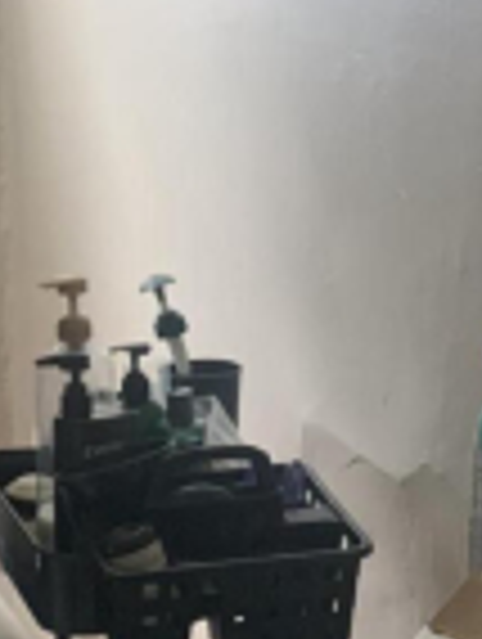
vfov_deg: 16.1
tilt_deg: -13.2
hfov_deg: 12.2
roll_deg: -1.0
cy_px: 452
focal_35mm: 122
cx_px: 248
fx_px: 2258
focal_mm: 4.25
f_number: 1.8
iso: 400
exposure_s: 1/57
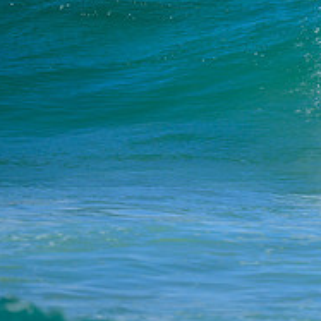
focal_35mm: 2108
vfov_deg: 0.8
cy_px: 16
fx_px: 22116
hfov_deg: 0.8
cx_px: 479
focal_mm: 800
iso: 450
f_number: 6.3
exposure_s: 1/2500
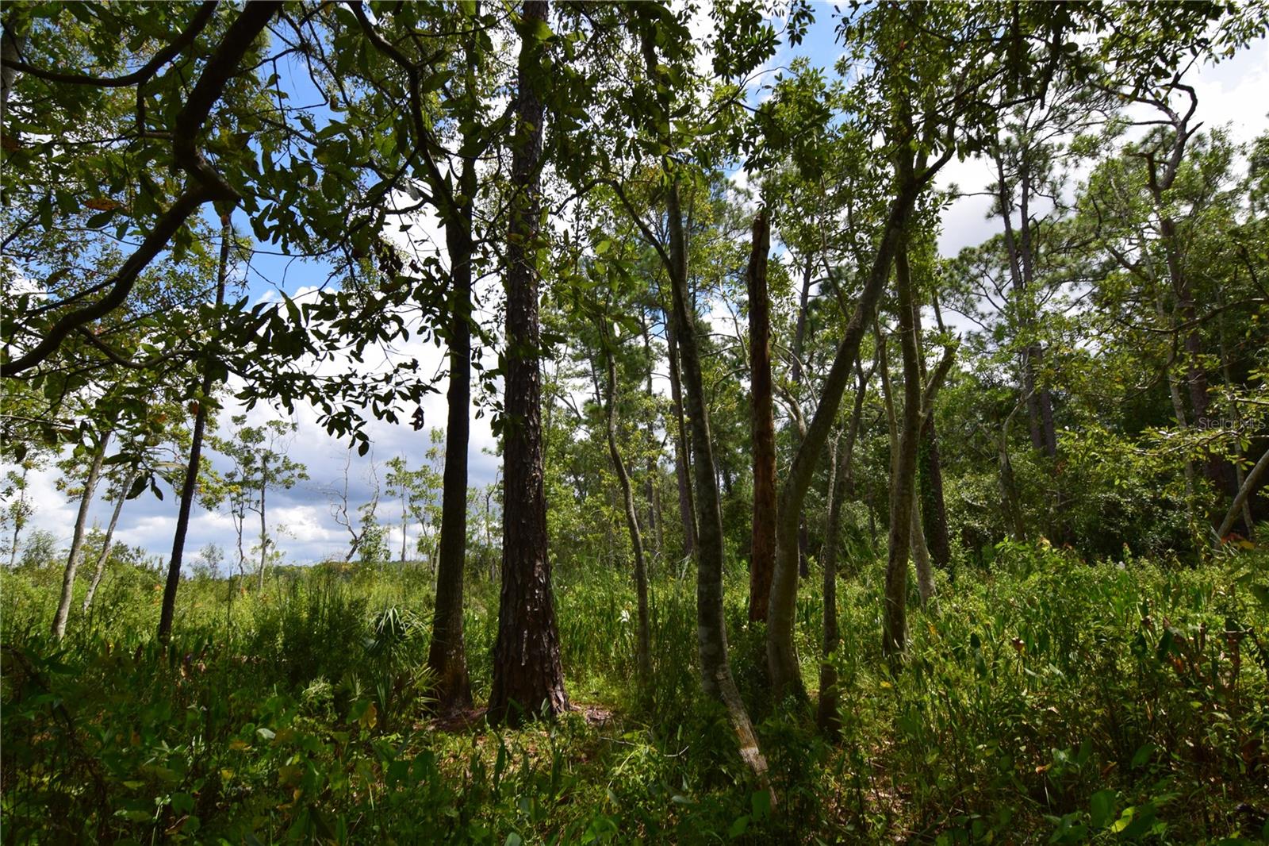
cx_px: 634
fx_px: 581
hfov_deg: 95.0
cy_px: 423
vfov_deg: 72.0
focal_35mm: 16
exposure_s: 1/400
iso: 400
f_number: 11
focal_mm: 11
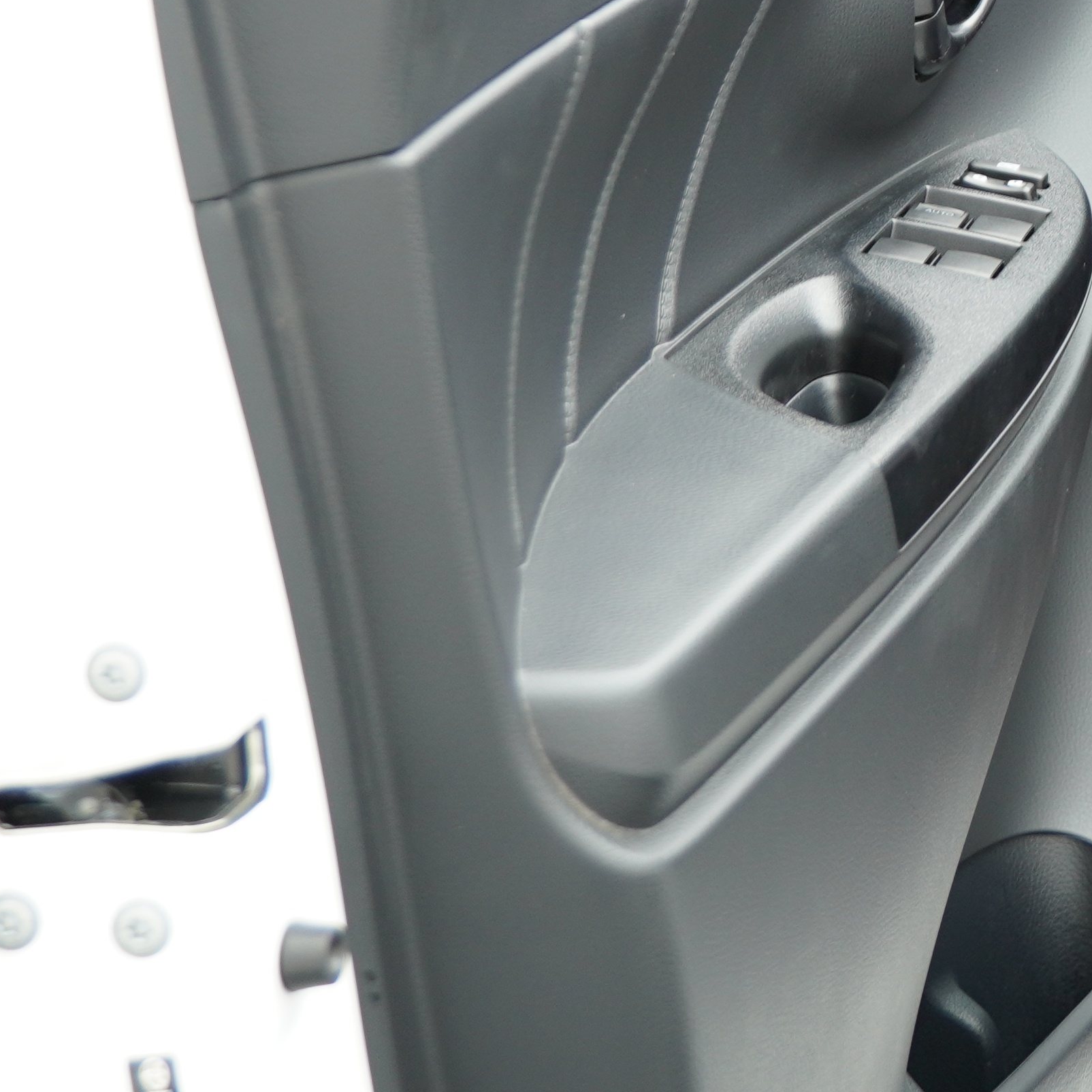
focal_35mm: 124
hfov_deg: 13.1
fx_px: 4426
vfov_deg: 13.7
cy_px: -192
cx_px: 1749
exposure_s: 1/25
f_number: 2.8
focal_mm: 26
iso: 160
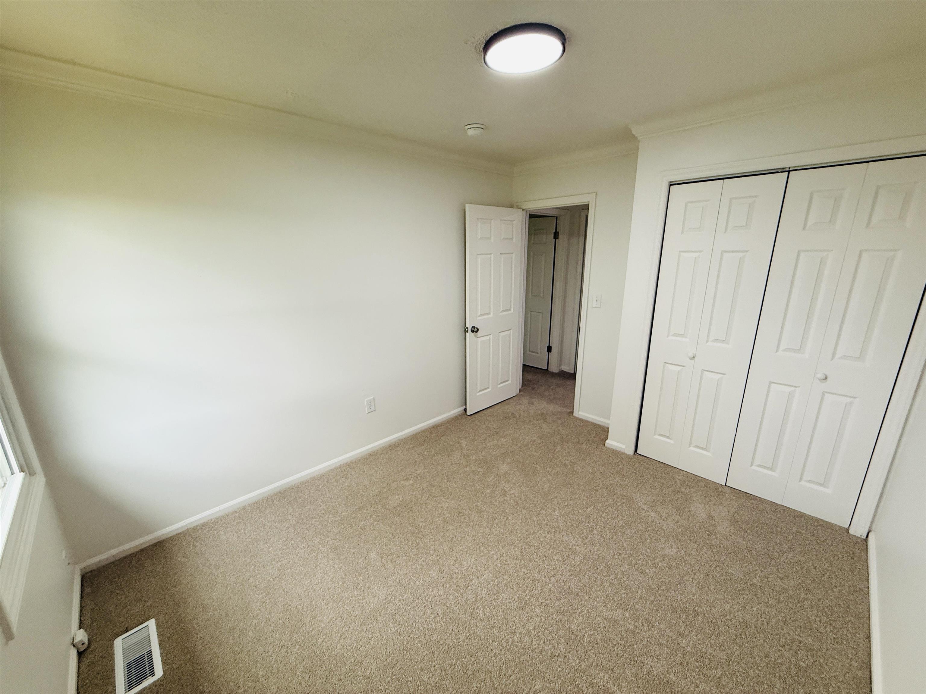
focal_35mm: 14
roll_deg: +0.5
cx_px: 463
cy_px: 347
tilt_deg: -15.1
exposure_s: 1/120
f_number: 2.2
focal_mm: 2.22
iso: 250
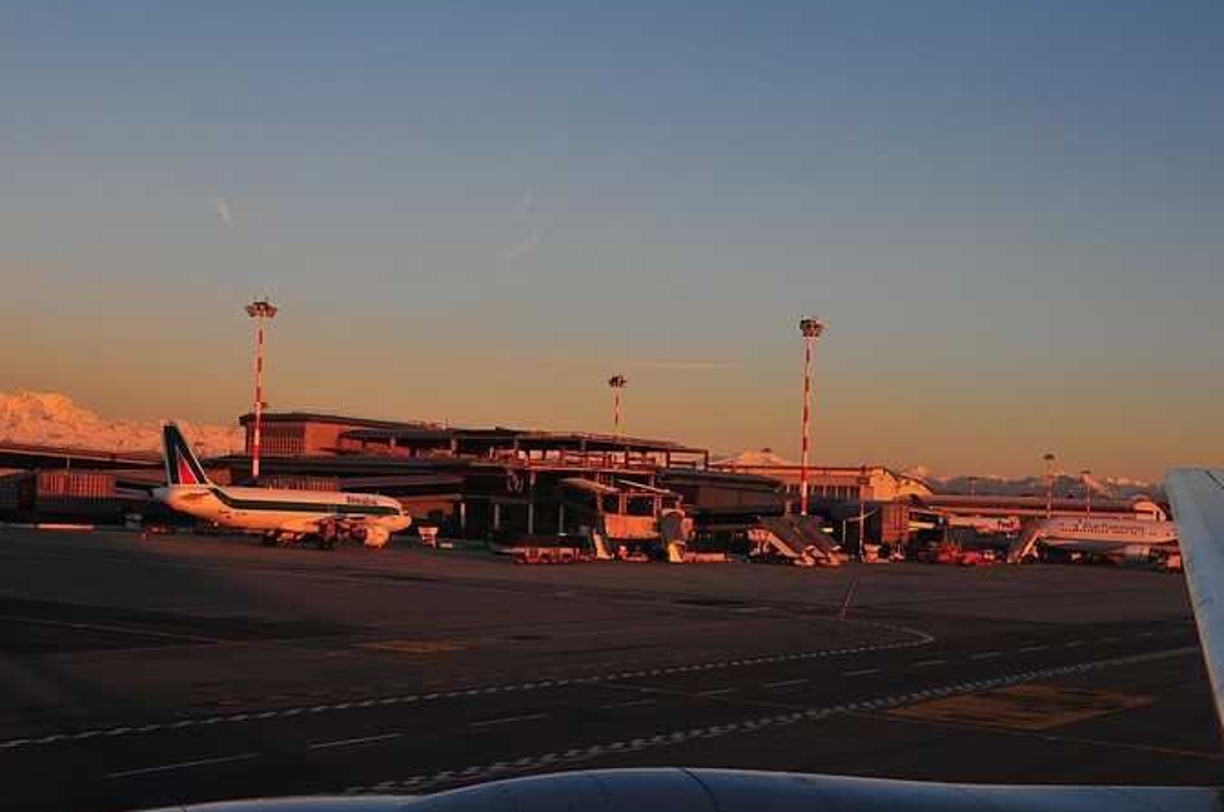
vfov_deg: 26.9
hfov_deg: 39.6
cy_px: 434
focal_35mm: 50
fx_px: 1698
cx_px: 656
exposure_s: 1/250
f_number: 5.6
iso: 200
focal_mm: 28
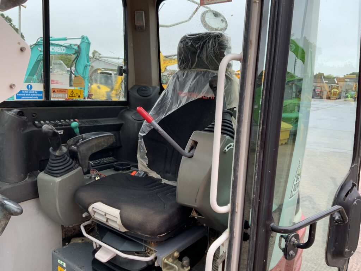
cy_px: 136
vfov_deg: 48.2
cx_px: 180
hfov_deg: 61.7
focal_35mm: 29
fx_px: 302
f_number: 1.8
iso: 20
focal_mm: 3
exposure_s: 1/122
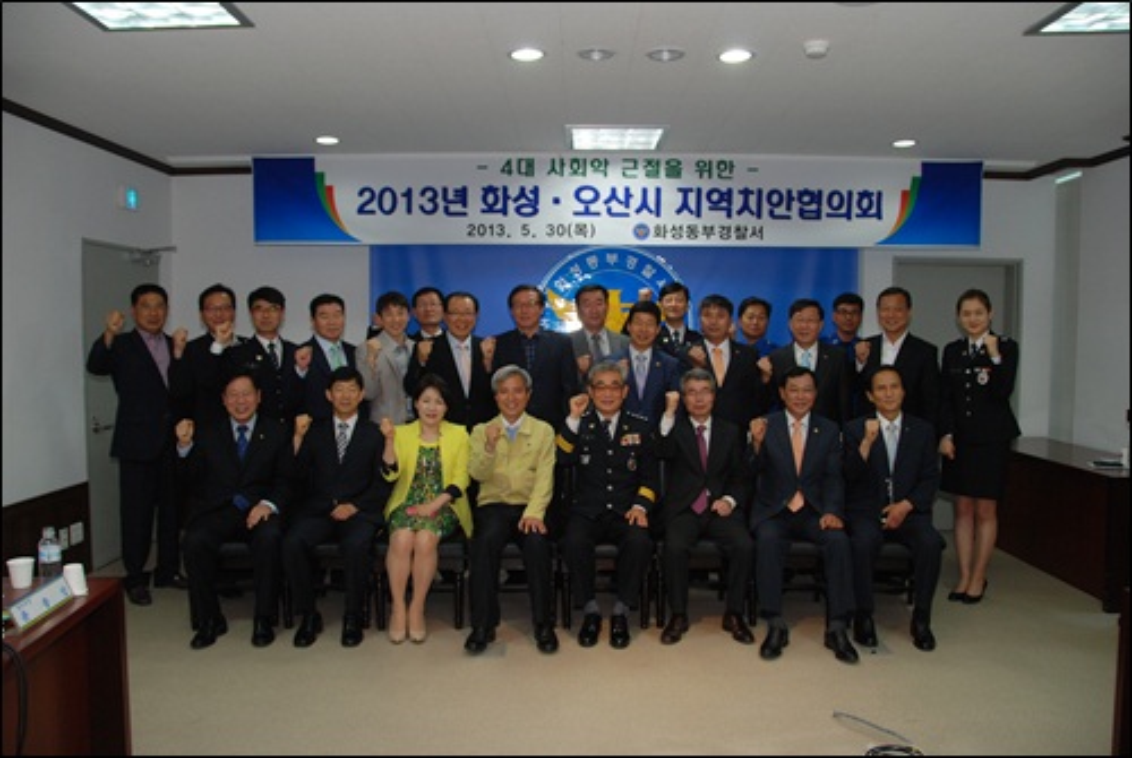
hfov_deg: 67.3
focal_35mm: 27
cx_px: 566
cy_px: 379
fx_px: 850
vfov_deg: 48.1
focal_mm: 18
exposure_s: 1/60
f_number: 4
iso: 200
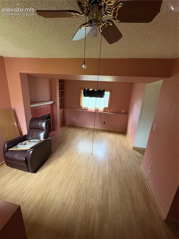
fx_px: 97
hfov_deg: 85.6
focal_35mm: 14
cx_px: 90
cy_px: 120
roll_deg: -5.6
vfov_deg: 102.1
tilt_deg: -17.7
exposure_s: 1/60
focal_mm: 2.22
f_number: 2.2
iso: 500
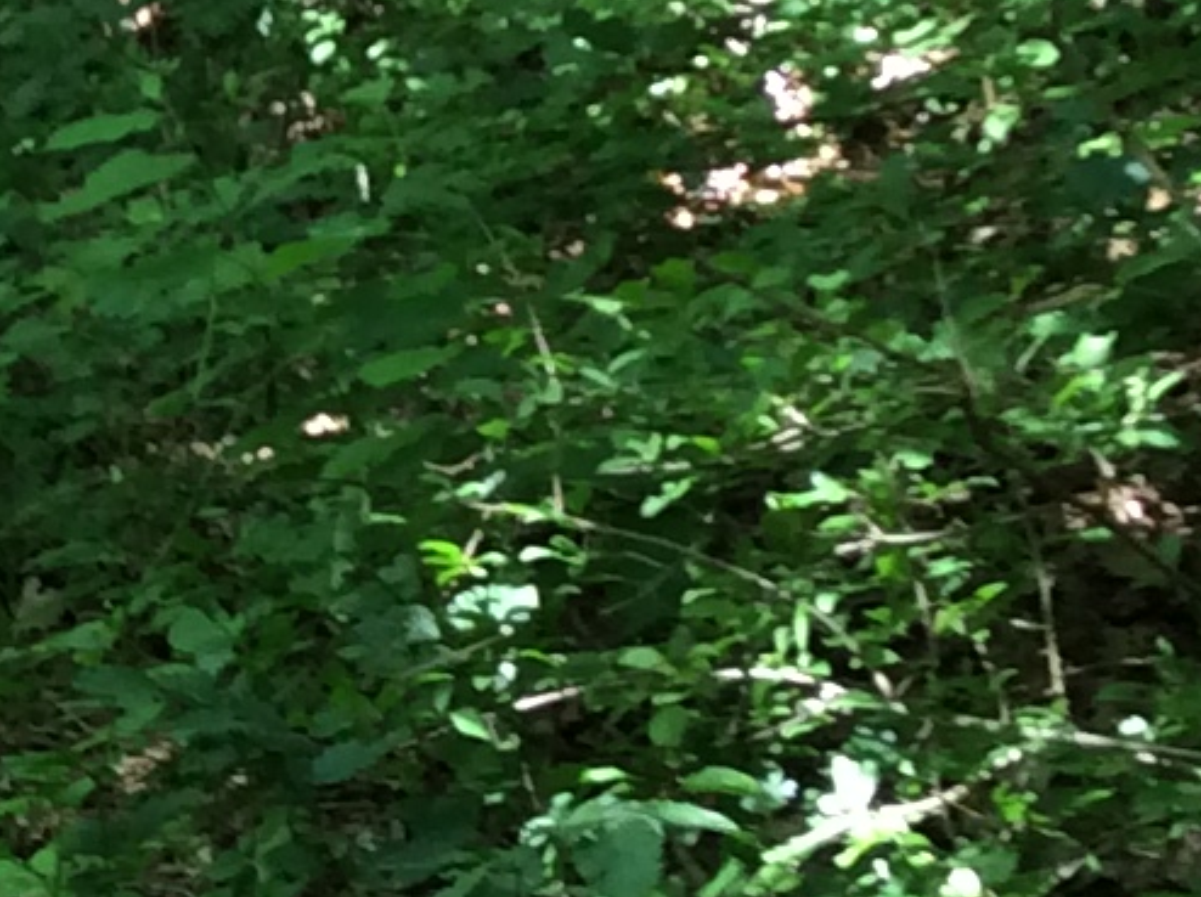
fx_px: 5993
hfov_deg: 11.2
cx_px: -199
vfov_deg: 8.5
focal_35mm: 173
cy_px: 158
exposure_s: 1/24
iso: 50
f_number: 2.4
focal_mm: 3.3
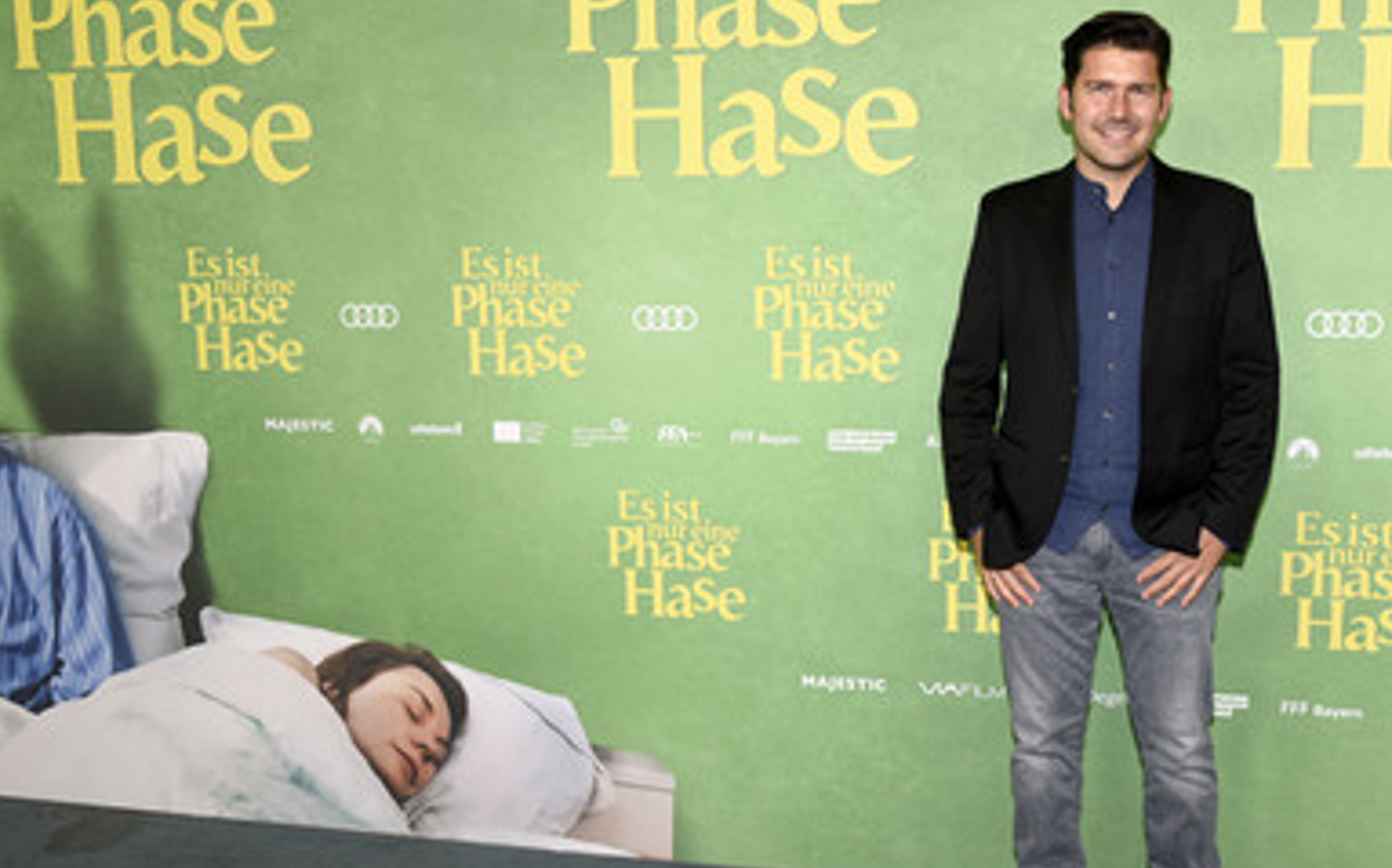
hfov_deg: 53.8
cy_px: 527
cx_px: 794
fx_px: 1365
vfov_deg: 35.2
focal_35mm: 36
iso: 500
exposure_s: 1/125
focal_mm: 30
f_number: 6.3
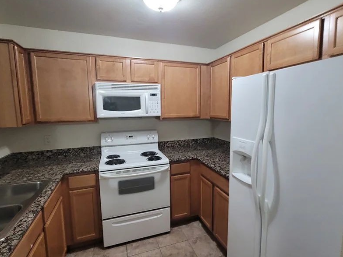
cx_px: 181
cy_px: 130
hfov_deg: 90.9
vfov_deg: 74.7
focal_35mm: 17
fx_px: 168
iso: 320
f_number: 2.2
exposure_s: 1/60
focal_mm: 2.2
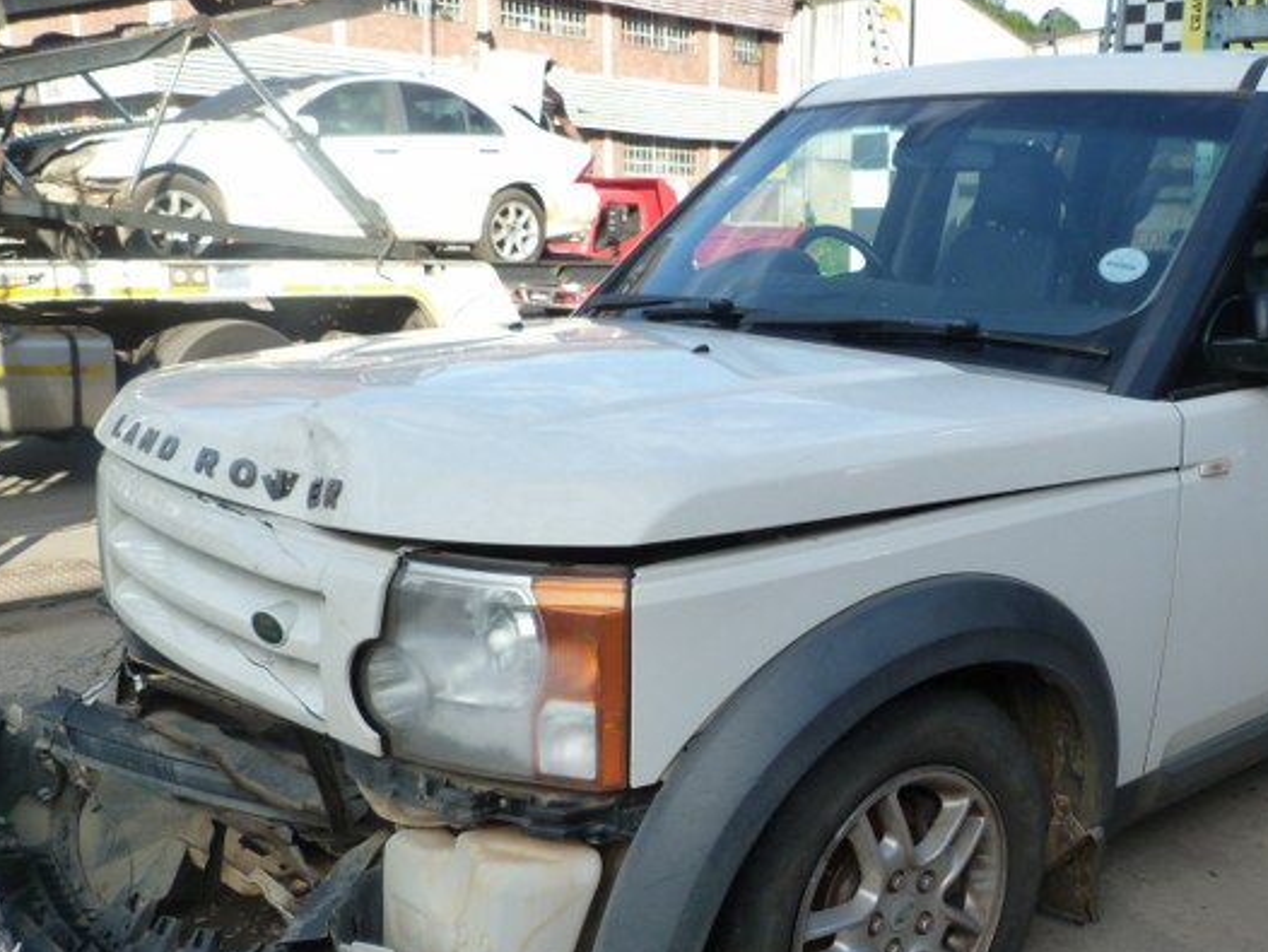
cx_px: 836
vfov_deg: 37.5
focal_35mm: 38
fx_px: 1393
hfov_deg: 48.2
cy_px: 607
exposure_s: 1/200
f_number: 4
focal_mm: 4.5
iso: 125
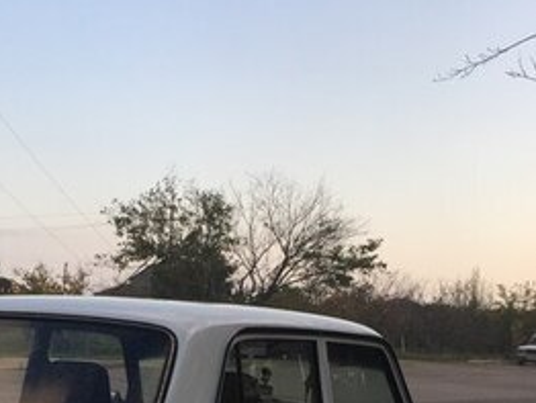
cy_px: 490
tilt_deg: -8.8
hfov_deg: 25.9
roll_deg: -2.3
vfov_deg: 19.0
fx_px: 1131
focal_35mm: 73
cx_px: 65
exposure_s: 1/449
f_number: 2.2
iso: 32
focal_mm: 4.15
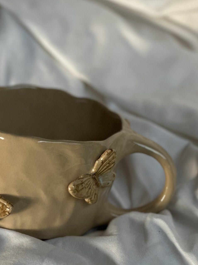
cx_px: 40
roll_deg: -1.3
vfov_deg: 12.7
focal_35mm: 155
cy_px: 180
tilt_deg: -43.9
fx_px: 1182
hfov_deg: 9.6
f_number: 2.8
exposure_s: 1/121
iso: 125
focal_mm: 9
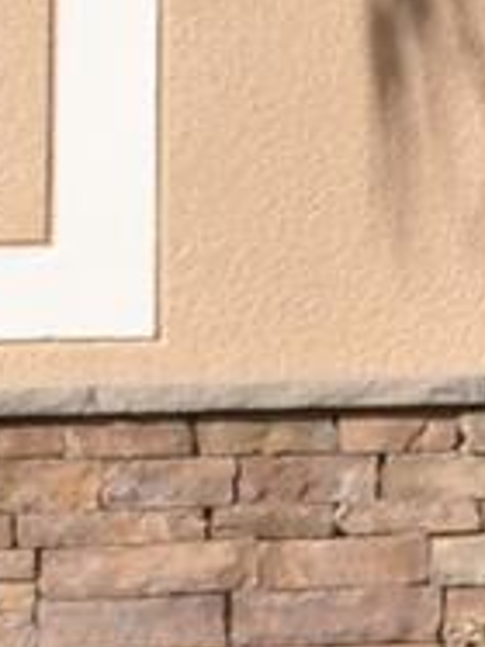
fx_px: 4152
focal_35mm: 222
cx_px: 2442
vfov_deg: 8.8
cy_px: -80
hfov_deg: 5.2
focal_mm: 18
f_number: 14
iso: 200
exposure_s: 1/200
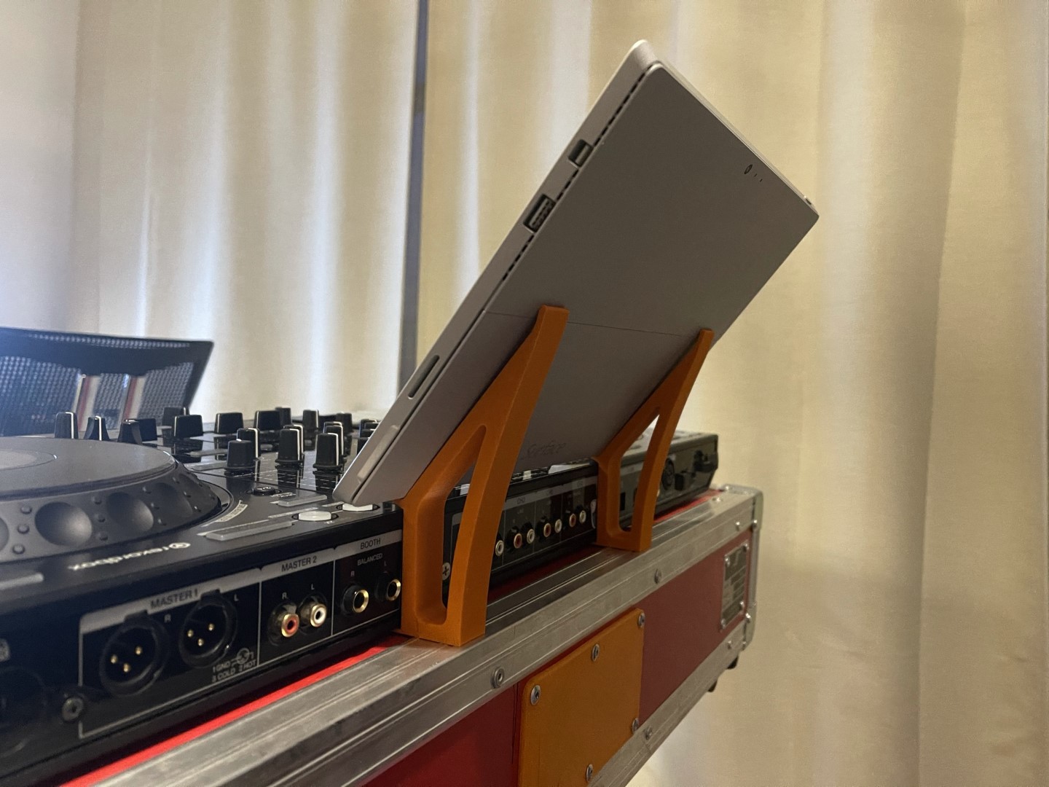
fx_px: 788
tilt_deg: -2.4
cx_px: 524
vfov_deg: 53.1
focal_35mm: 26
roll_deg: -2.1
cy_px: 394
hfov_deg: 67.3
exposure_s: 1/30
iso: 640
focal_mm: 5.1
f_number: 1.6
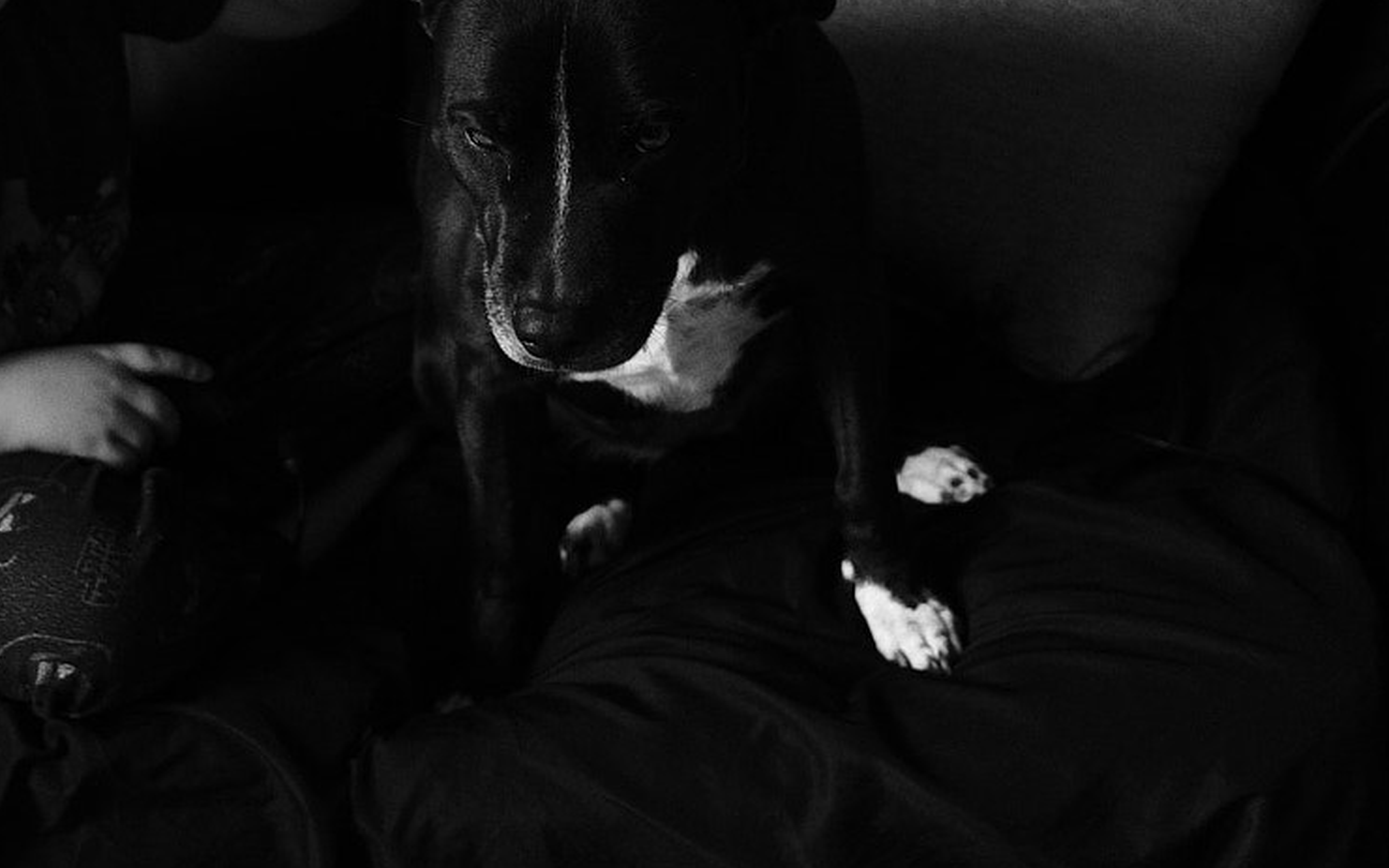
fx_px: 2915
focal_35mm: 77
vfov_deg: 16.8
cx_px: 366
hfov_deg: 26.5
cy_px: 135
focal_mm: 23
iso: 3200
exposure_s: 1/250
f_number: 2.2
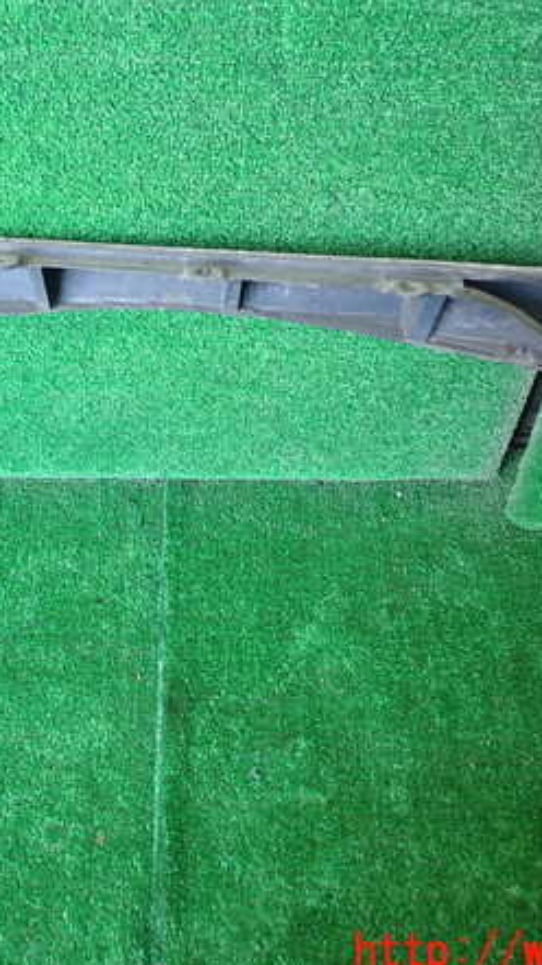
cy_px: 489
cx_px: 192
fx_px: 947
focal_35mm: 37
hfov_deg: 31.7
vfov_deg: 54.0
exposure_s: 1/40
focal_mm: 4.5
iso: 200
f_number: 2
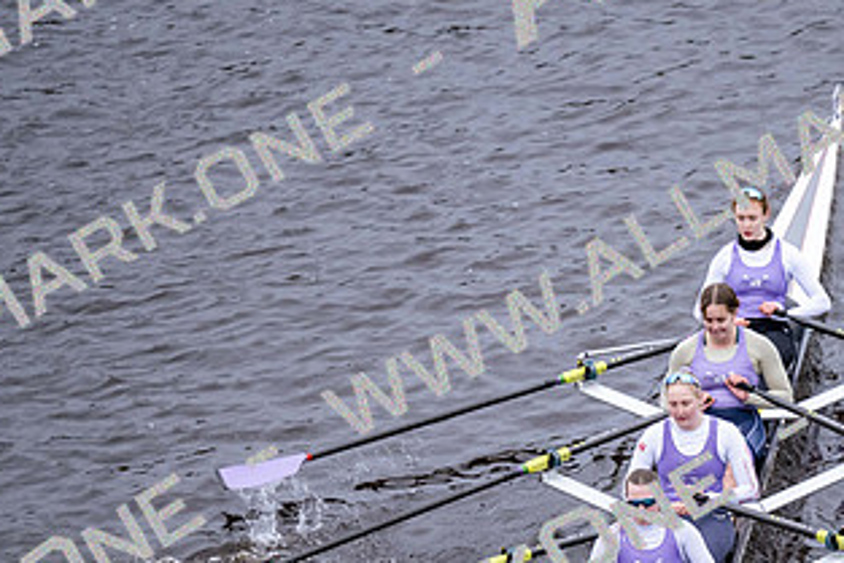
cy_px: 443
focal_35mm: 371
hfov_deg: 5.5
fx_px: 8701
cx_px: 655
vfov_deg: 3.7
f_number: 2.8
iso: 2200
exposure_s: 1/2000
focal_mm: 200
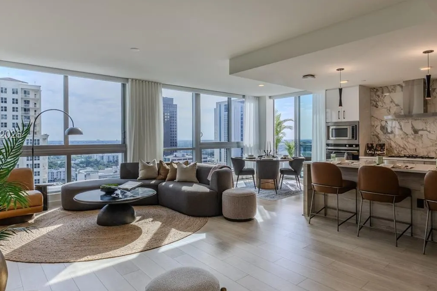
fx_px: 267
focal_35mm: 22
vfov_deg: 57.1
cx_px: 231
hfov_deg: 78.5
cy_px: 135
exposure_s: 1/1250
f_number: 9
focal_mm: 14
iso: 400
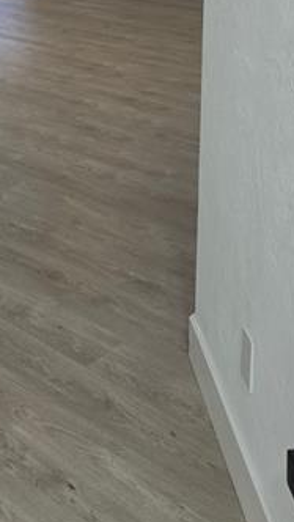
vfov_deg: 32.8
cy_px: -9
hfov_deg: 19.3
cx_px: -75
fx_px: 803
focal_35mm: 58
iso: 100
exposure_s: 1/120
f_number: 1.4
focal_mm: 6.5
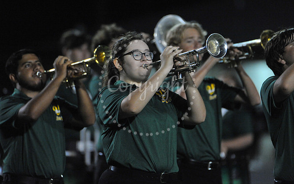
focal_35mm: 614
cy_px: 87
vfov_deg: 2.1
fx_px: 4921
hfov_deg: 3.4
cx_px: 147
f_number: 6.3
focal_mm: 600
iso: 6400
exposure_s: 1/200
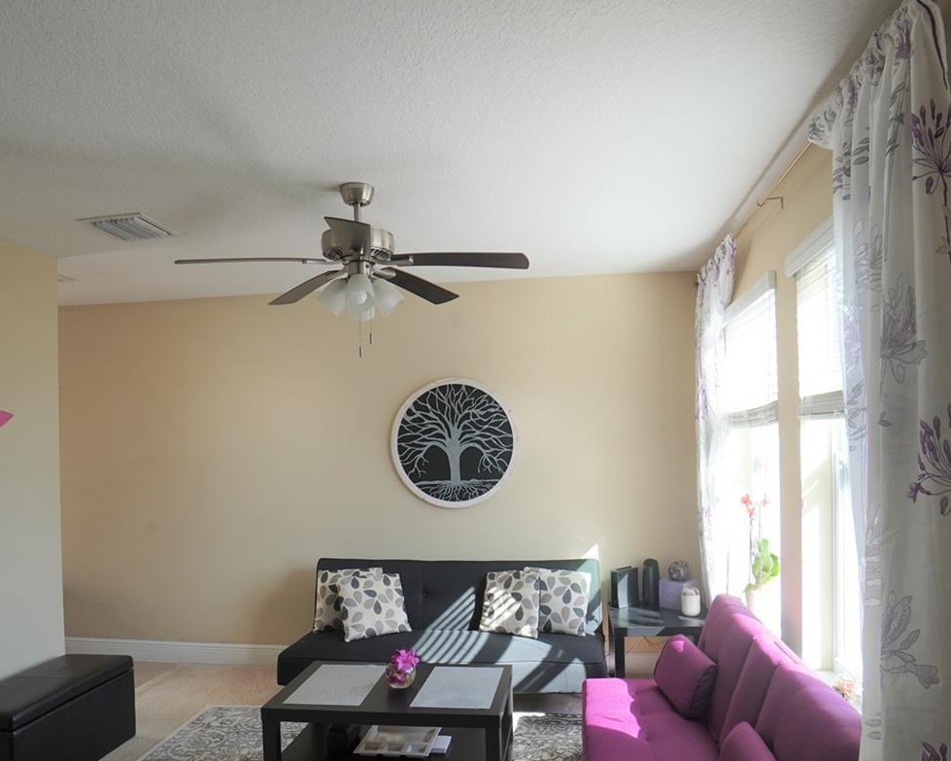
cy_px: 443
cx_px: 492
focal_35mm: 23
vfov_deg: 60.5
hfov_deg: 72.6
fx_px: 647
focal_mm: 10
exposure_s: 1/160
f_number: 4
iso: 250
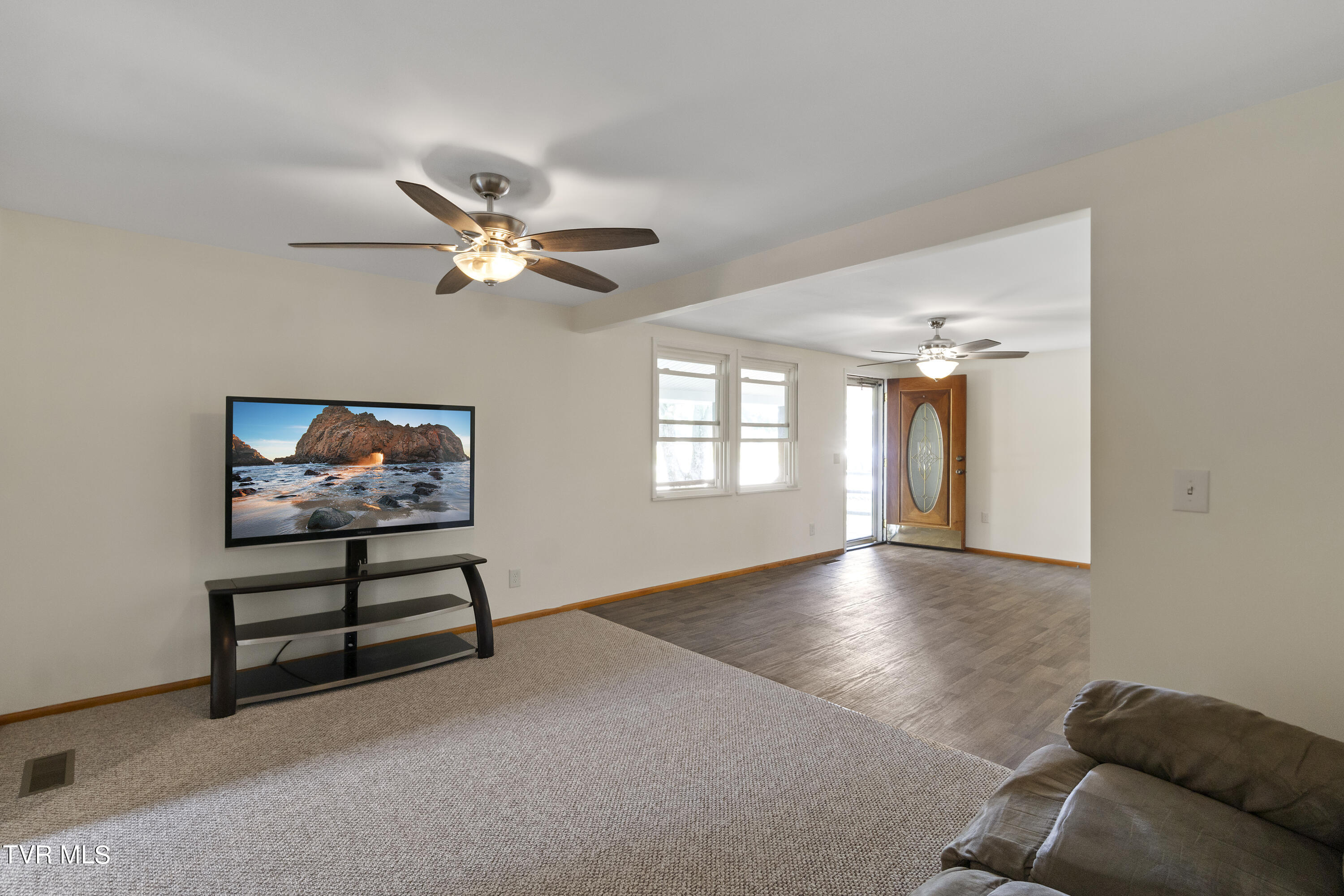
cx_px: 672
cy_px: 448
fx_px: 560
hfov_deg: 100.4
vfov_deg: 77.3
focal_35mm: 15
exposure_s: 1/5
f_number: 9
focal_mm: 10
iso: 320
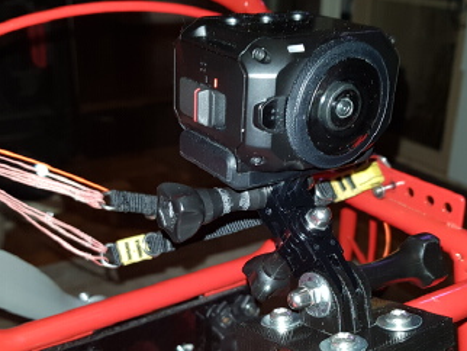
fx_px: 581
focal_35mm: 43
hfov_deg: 43.8
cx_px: 236
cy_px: 225
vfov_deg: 33.4
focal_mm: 4.2
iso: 80
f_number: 1.7
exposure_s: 1/44
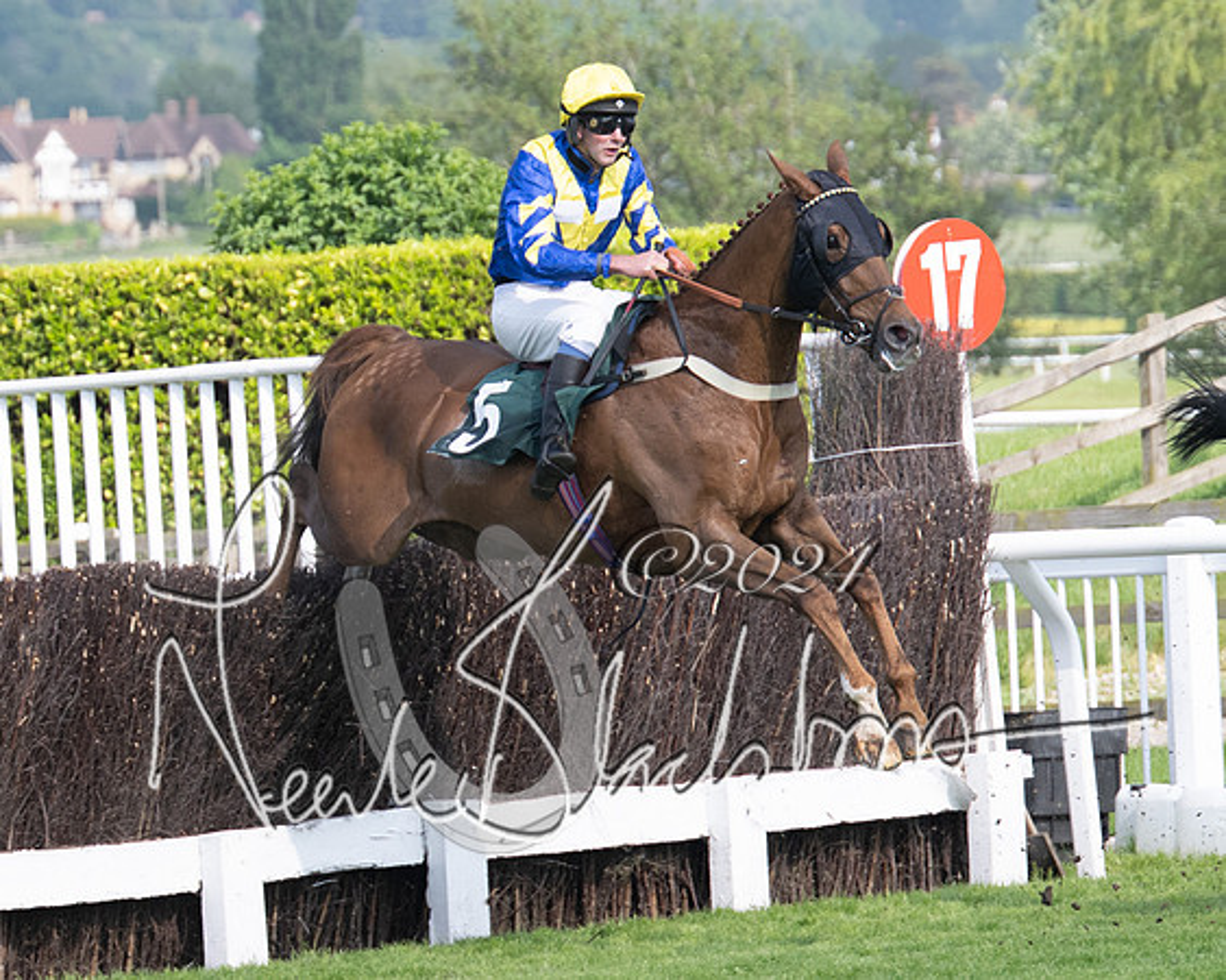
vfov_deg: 4.4
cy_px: 543
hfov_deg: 5.5
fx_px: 12779
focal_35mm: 352
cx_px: 534
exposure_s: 1/2000
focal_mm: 125
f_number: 4
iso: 400
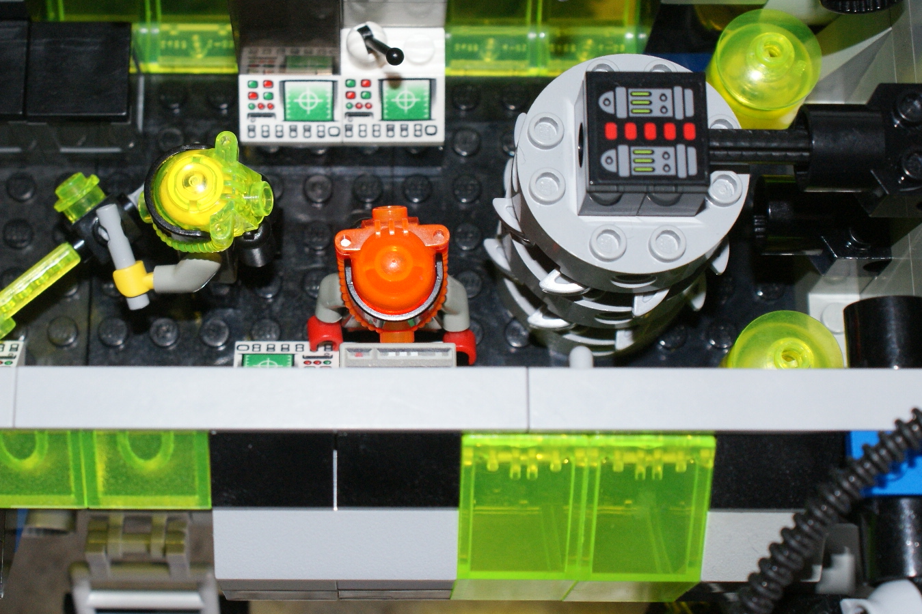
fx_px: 1913
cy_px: 243
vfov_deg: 18.2
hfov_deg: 27.0
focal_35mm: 75
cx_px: 372
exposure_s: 1/60
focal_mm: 35
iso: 400
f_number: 6.3
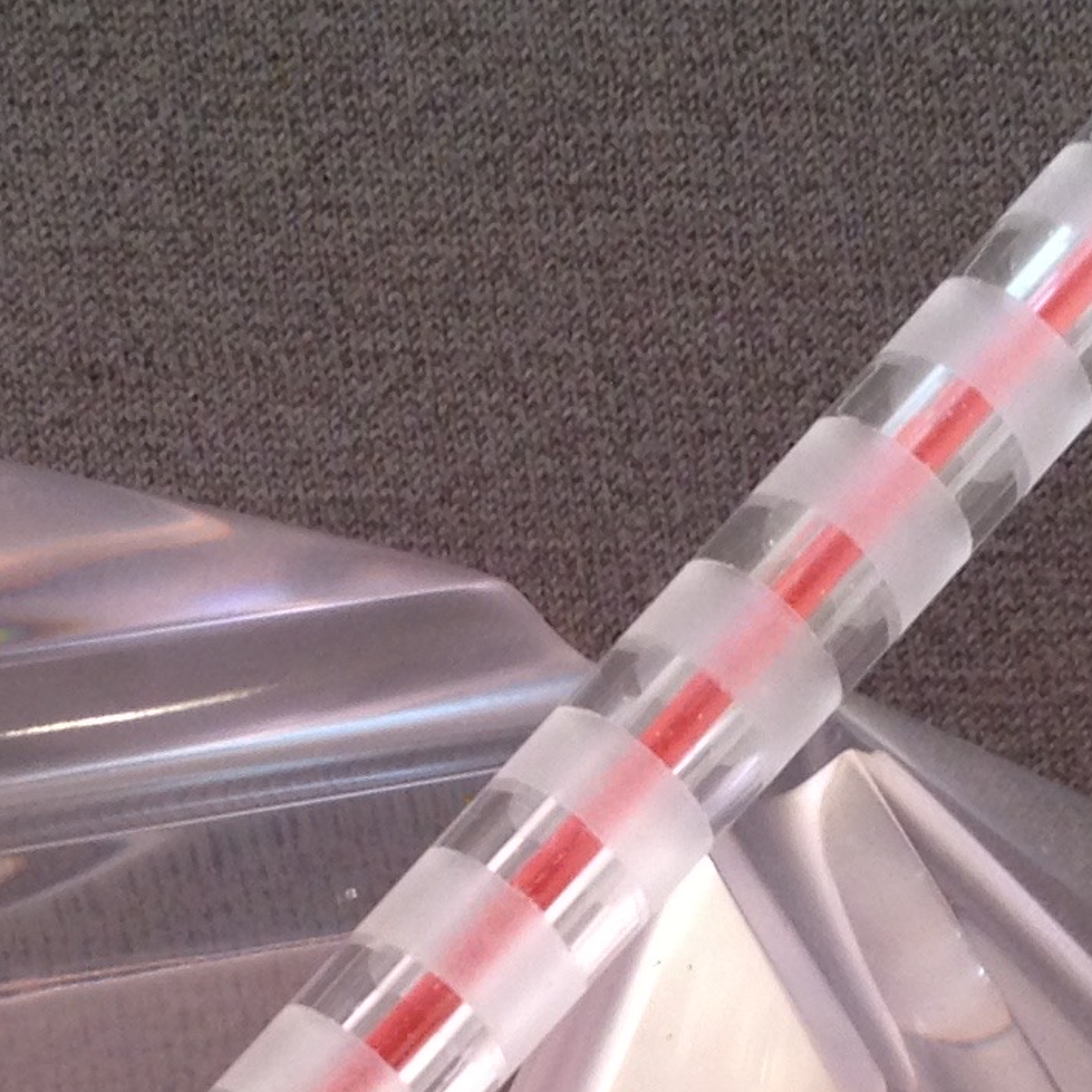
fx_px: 5104
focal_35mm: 143
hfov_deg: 12.2
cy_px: 1166
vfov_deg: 12.0
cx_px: 512
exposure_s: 1/20
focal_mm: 4.28
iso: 64
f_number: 2.4
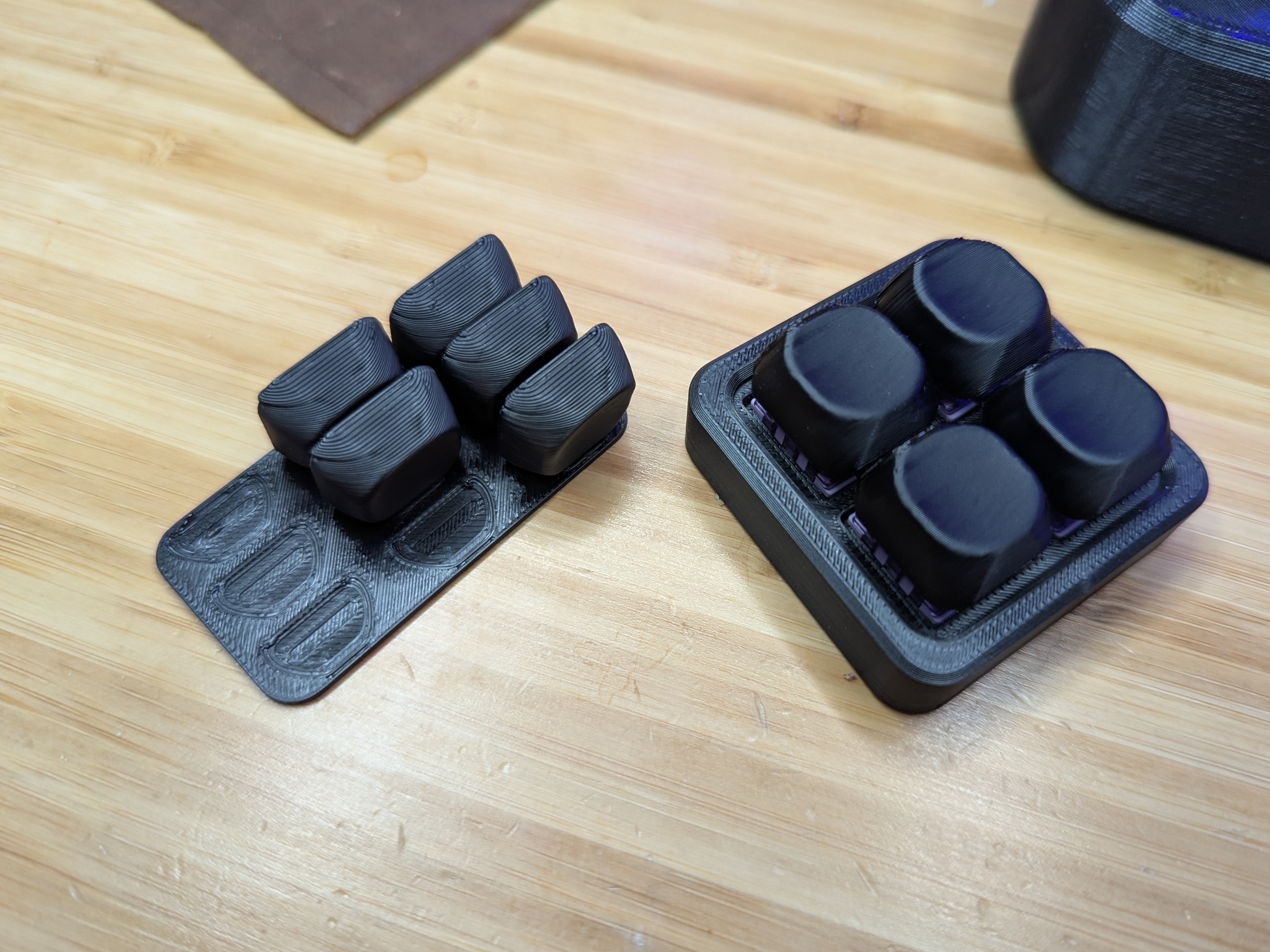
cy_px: 494
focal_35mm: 25
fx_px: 917
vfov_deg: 54.9
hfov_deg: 69.4
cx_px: 658
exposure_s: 1/55.2
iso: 195
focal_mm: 6.81
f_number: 1.85
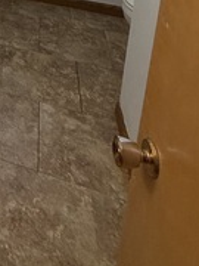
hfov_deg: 22.4
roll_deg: -0.4
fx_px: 399
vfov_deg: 27.1
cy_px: -123
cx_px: -109
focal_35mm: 52
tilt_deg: -12.3
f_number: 2.2
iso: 200
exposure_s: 1/120
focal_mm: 2.22
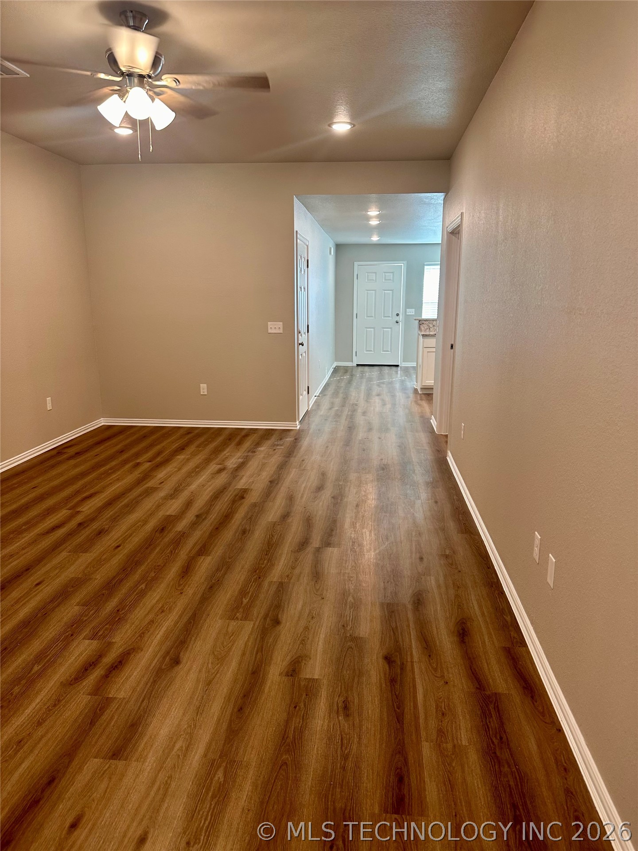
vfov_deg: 71.6
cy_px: 426
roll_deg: -1.1
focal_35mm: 24
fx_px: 590
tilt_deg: -13.2
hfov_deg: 56.8
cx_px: 319
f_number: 1.78
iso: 125
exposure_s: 1/60
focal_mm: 6.86
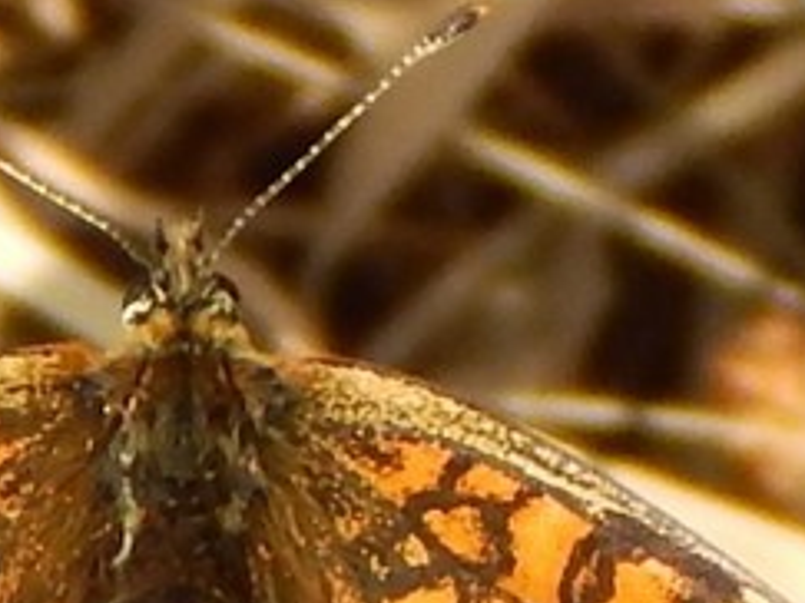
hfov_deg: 2.4
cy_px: 630
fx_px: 18944
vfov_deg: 1.8
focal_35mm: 815
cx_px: 144
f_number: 5.6
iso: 125
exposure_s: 1/320
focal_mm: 41.7
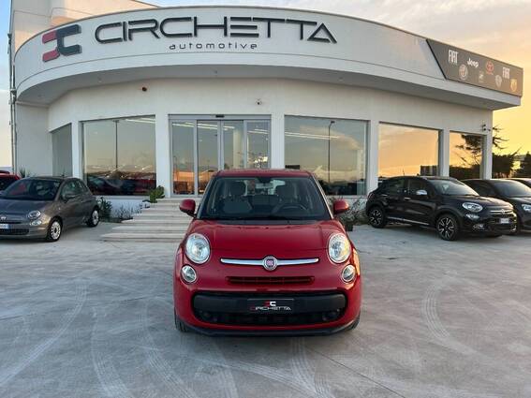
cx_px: 266
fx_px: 399
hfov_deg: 67.3
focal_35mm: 26
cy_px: 199
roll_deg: -0.1
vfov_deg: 53.0
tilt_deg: -0.7
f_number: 1.5
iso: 40
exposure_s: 1/179
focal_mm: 5.7
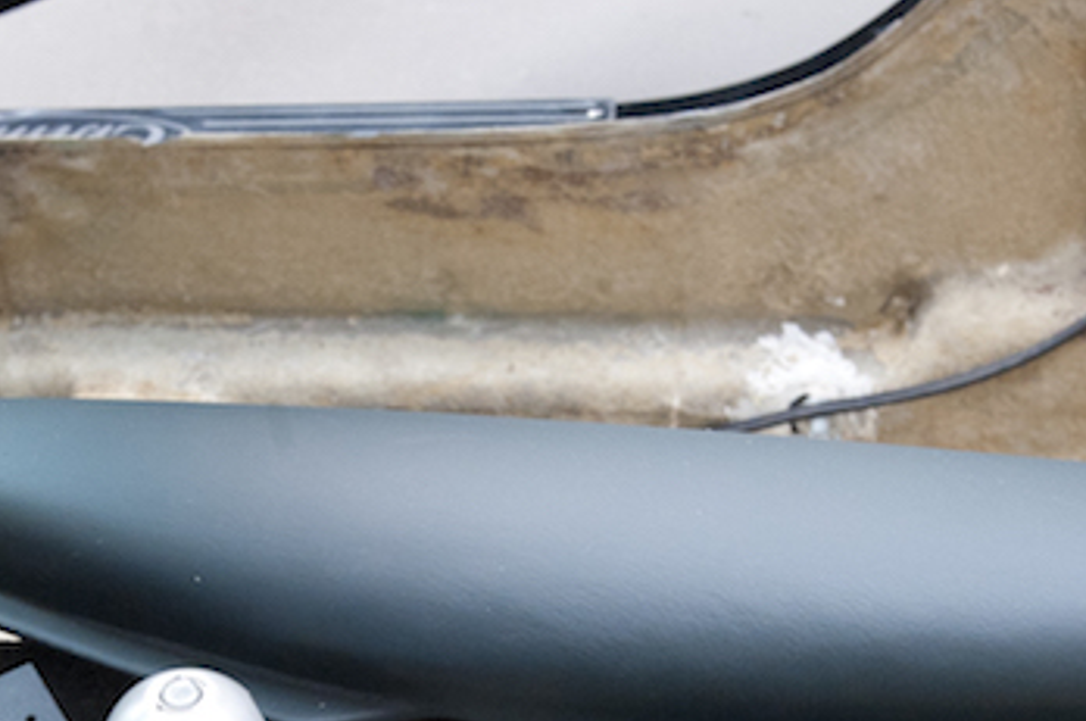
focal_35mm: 106
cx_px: 412
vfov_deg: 12.7
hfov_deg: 19.3
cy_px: 707
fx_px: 3193
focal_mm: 36
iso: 3200
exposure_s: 1/100
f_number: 8
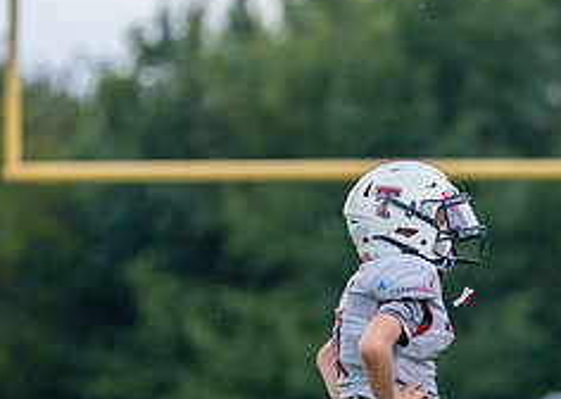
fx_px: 11904
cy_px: 417
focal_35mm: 748
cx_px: 525
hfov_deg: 2.7
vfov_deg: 1.9
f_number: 2.8
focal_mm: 200
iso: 1250
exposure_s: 1/1250
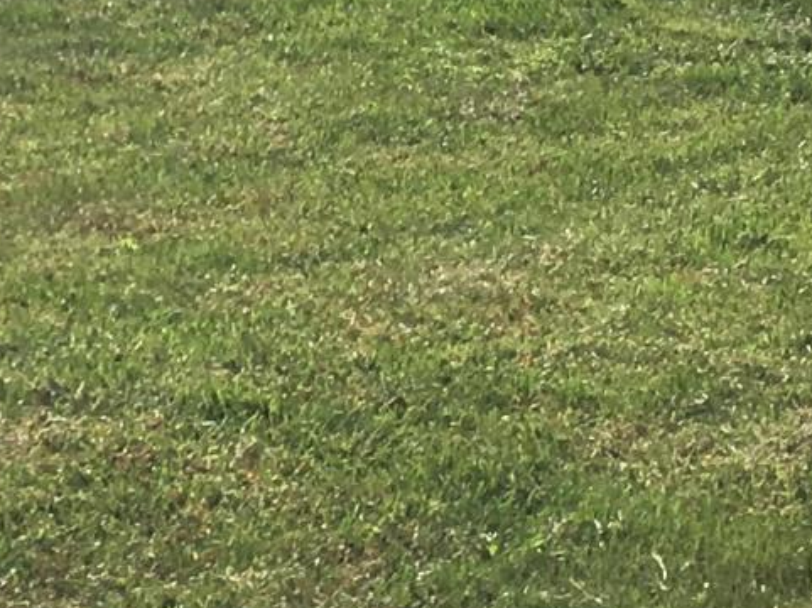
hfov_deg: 10.7
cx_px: -250
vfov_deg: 8.2
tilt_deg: -13.0
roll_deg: +1.4
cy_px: 47
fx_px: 4243
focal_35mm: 181
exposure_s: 1/1672
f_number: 2.2
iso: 25
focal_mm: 4.15
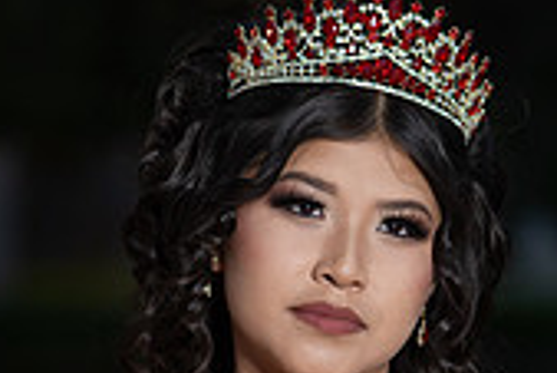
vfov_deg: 4.7
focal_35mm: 291
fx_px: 4506
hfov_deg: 7.1
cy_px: 368
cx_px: 250
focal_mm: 85
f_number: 2
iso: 160
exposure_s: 1/125
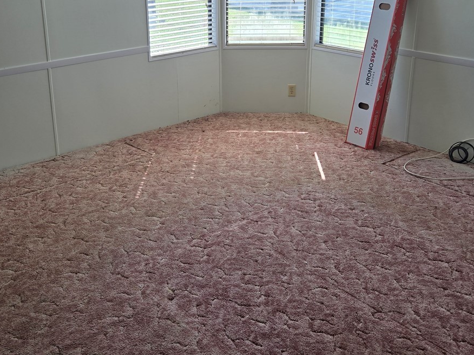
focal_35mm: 42
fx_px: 575
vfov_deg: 34.1
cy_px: 122
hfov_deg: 44.7
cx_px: 211
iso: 25
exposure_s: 1/200
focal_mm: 5.4
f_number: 1.8
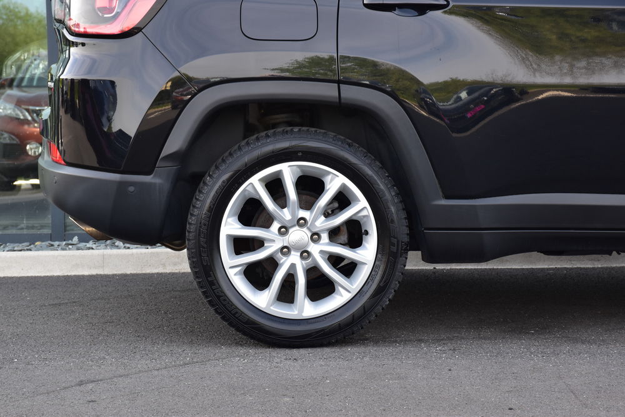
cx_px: 312
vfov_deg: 12.2
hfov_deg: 18.2
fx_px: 1953
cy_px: 208
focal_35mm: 112
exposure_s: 1/125
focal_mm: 75
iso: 500
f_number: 9
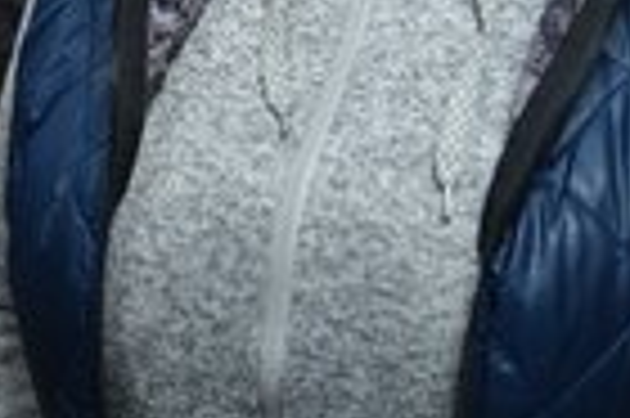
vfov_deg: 15.4
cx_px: 292
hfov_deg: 24.5
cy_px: -169
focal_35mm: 83
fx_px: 1451
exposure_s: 1/160
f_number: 4
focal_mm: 29
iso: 3200
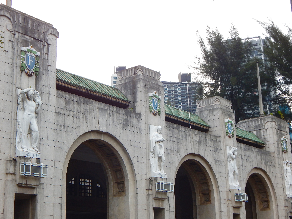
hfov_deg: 31.7
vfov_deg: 24.0
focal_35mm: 61
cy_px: 110
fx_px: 515
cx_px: 146
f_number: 4
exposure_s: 1/200
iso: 125
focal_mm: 10.9
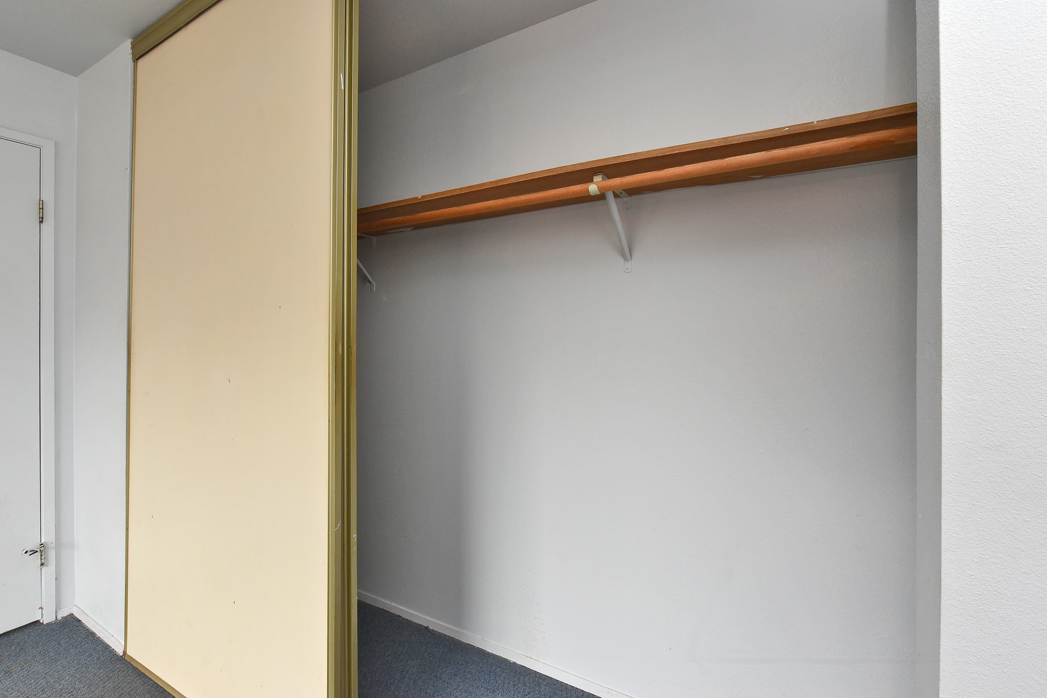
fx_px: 436
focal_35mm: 15
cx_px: 524
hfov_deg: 100.4
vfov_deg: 77.3
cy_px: 349
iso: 2500
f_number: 16
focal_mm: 15
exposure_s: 1/60
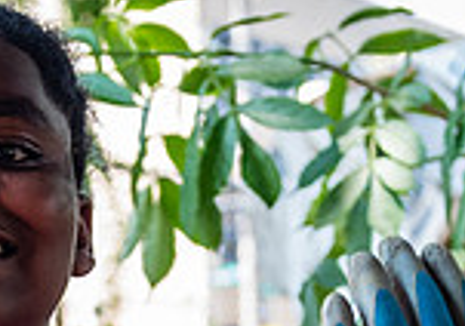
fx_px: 2521
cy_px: 506
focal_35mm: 192
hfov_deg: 10.5
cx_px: 118
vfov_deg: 7.3
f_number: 3.2
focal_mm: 34
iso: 500
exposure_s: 1/320
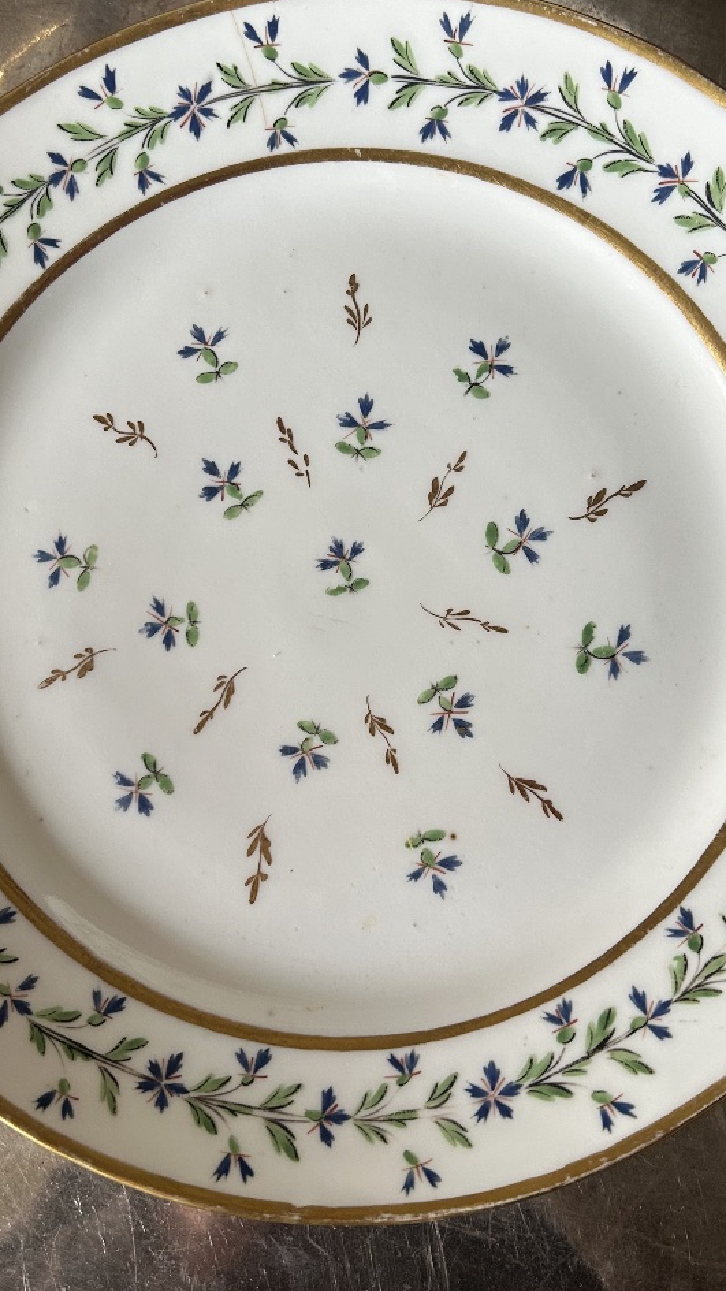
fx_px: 1232
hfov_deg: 32.8
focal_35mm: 36
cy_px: 650
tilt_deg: -83.0
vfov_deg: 55.3
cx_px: 353
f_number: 1.5
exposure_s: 1/121
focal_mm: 5.7
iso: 125
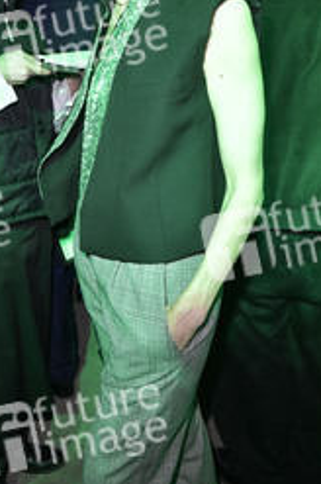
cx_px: 123
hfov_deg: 28.5
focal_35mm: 47
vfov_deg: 41.1
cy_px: 137
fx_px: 630
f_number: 5
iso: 2000
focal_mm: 29
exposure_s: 1/200
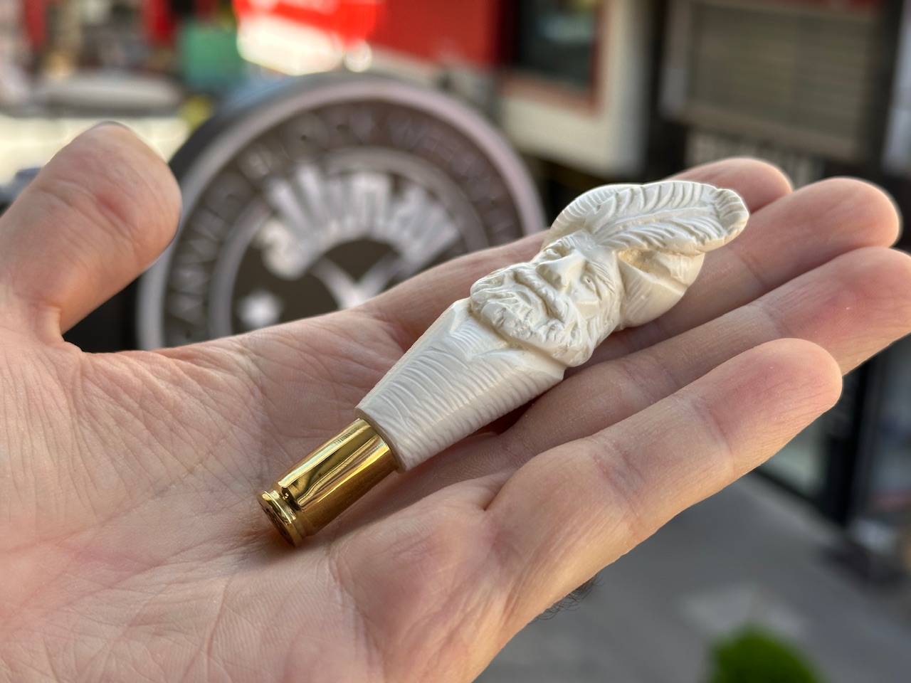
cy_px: 342
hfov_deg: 39.7
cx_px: 456
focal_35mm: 48
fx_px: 1263
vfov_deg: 30.3
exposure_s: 1/516
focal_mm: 6.86
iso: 64
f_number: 1.78
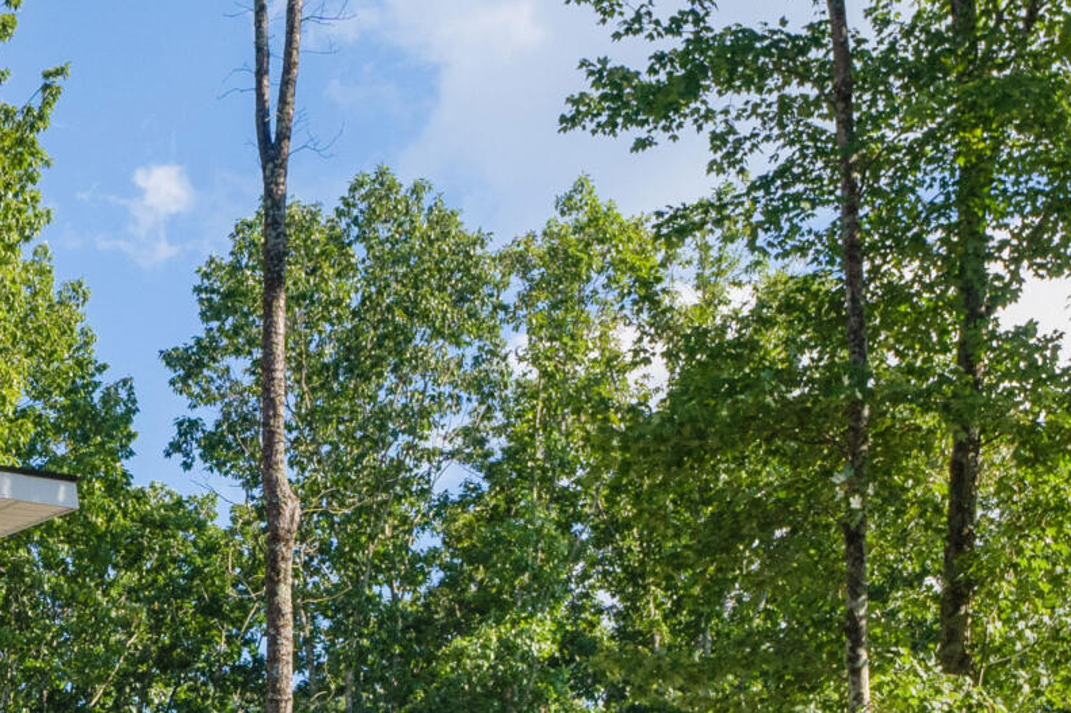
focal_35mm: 110
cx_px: -738
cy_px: 953
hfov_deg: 16.2
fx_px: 3272
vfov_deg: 12.1
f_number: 7.1
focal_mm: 29
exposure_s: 1/640
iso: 320
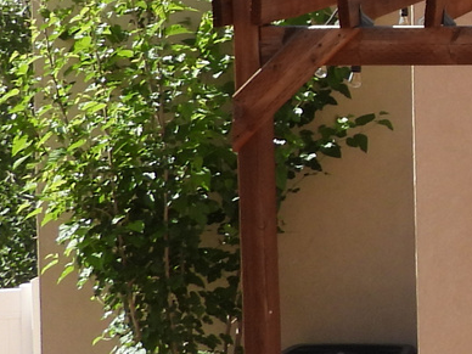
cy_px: -35
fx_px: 2373
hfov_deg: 9.9
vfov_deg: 8.5
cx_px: 1141
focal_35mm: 174
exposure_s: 1/800
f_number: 3.2
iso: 100
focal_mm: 5.9
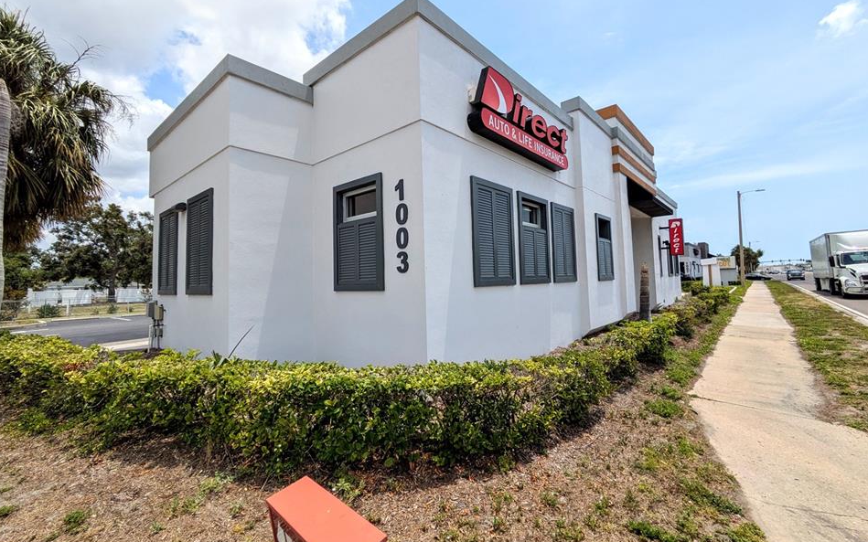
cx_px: 449
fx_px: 378
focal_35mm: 16
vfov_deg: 71.2
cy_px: 258
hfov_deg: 97.8
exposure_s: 1/3436
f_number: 2.2
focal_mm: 1.83
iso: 49
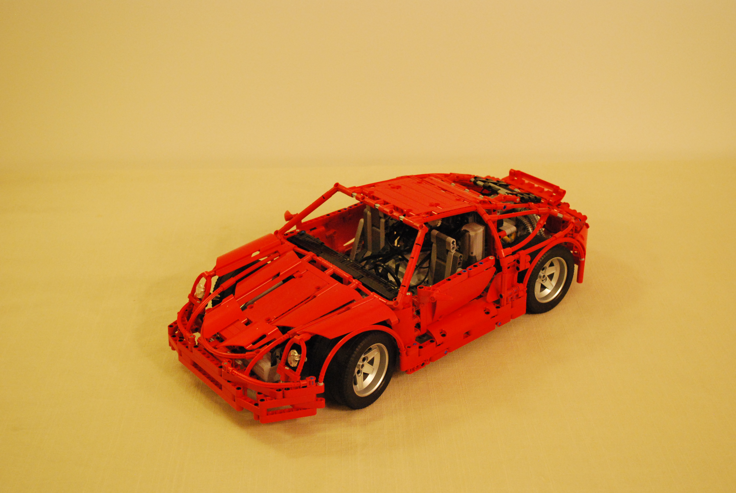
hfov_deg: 41.1
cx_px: 368
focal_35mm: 48
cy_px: 246
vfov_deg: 28.2
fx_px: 983
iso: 1600
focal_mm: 32
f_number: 4.8
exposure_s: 1/25
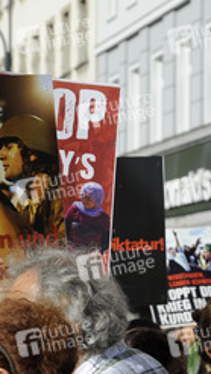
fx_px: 1631
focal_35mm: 164
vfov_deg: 13.1
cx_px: -77
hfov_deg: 7.3
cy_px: 226
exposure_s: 1/640
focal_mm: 86
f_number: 8
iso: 200
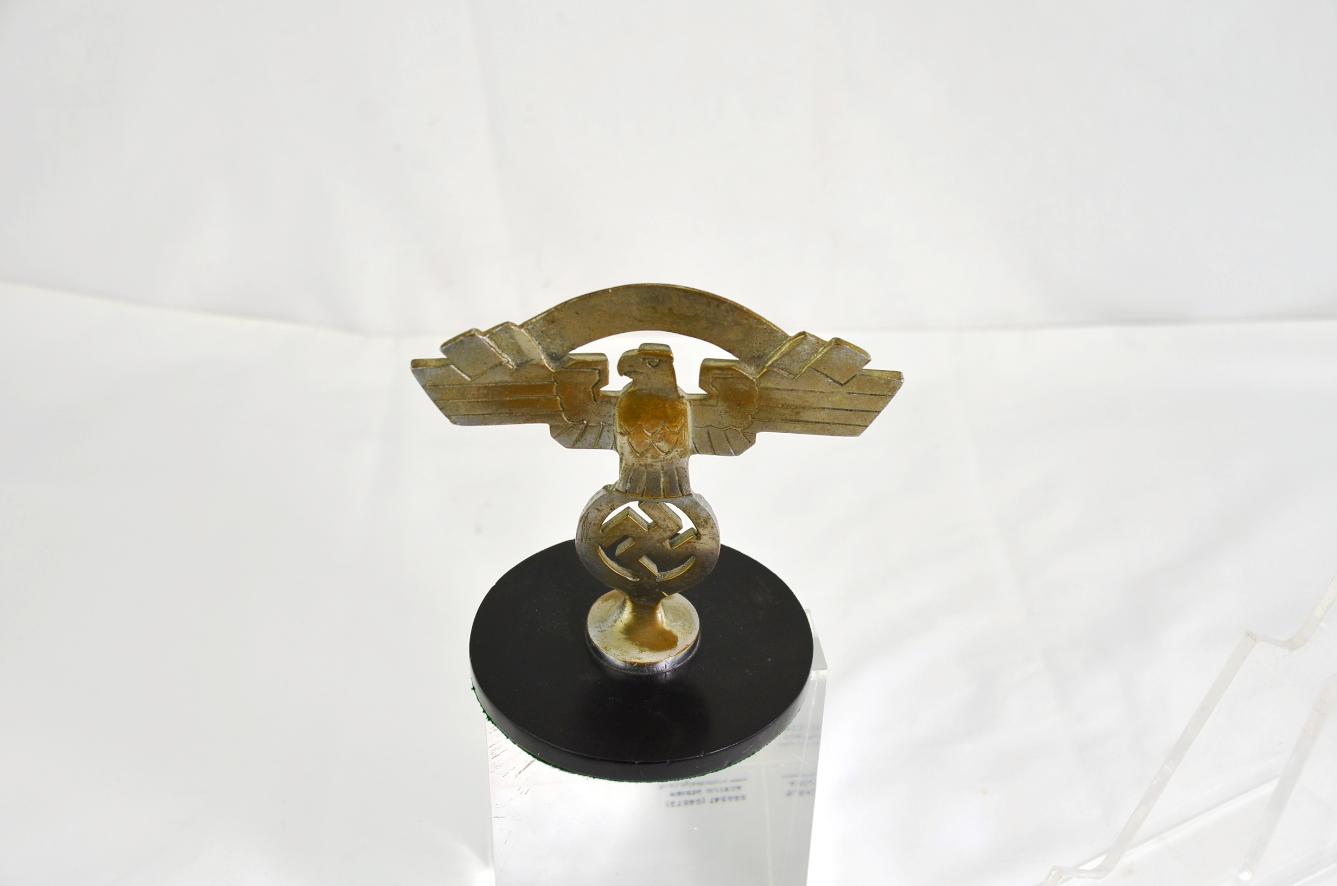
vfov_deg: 28.0
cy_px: 443
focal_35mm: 48
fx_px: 1779
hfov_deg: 41.2
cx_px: 668
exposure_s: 1/160
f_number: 6.3
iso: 200
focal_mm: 32
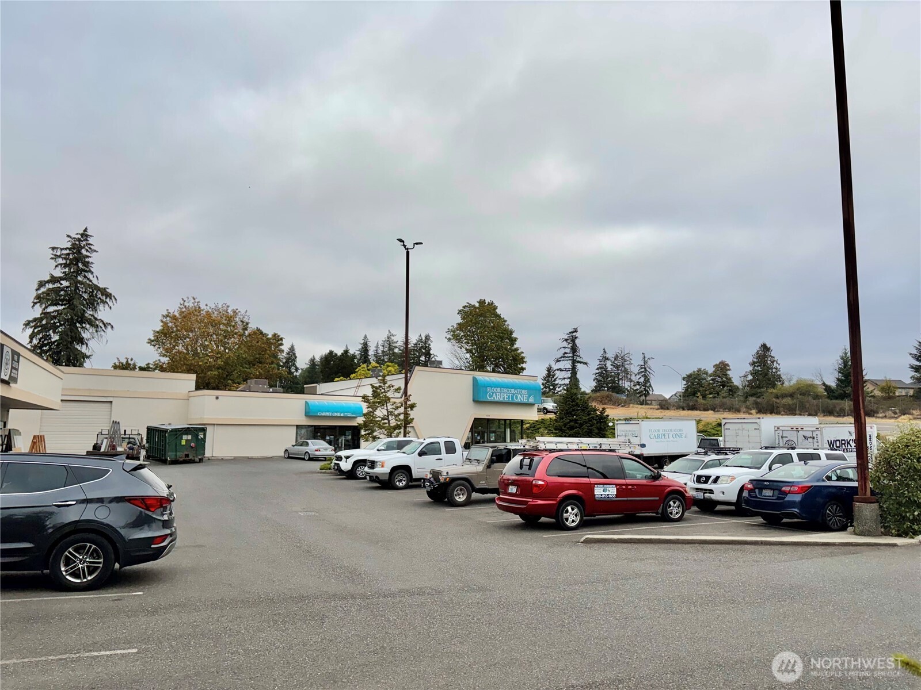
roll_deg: +0.4
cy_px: 345
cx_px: 460
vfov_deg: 53.1
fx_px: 692
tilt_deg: +13.2
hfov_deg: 67.3
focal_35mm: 26
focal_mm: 5.96
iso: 50
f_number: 1.6
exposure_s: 1/2985
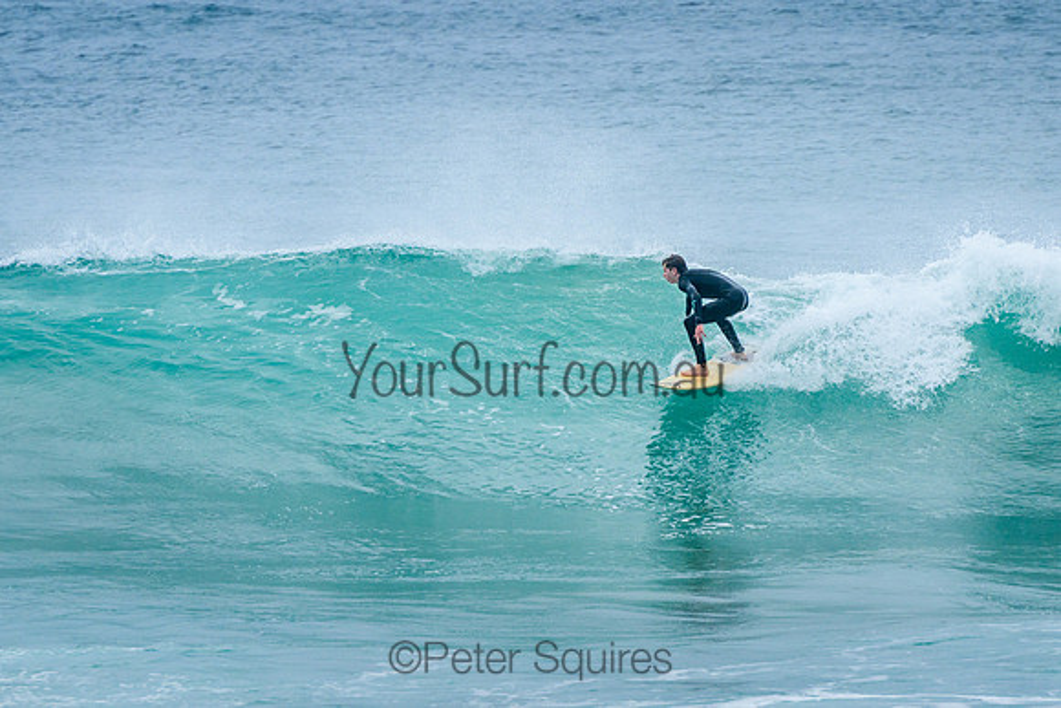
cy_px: 349
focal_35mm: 550
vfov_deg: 2.5
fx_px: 16223
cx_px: 640
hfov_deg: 3.7
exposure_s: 1/2000
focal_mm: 400
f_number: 10
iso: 500
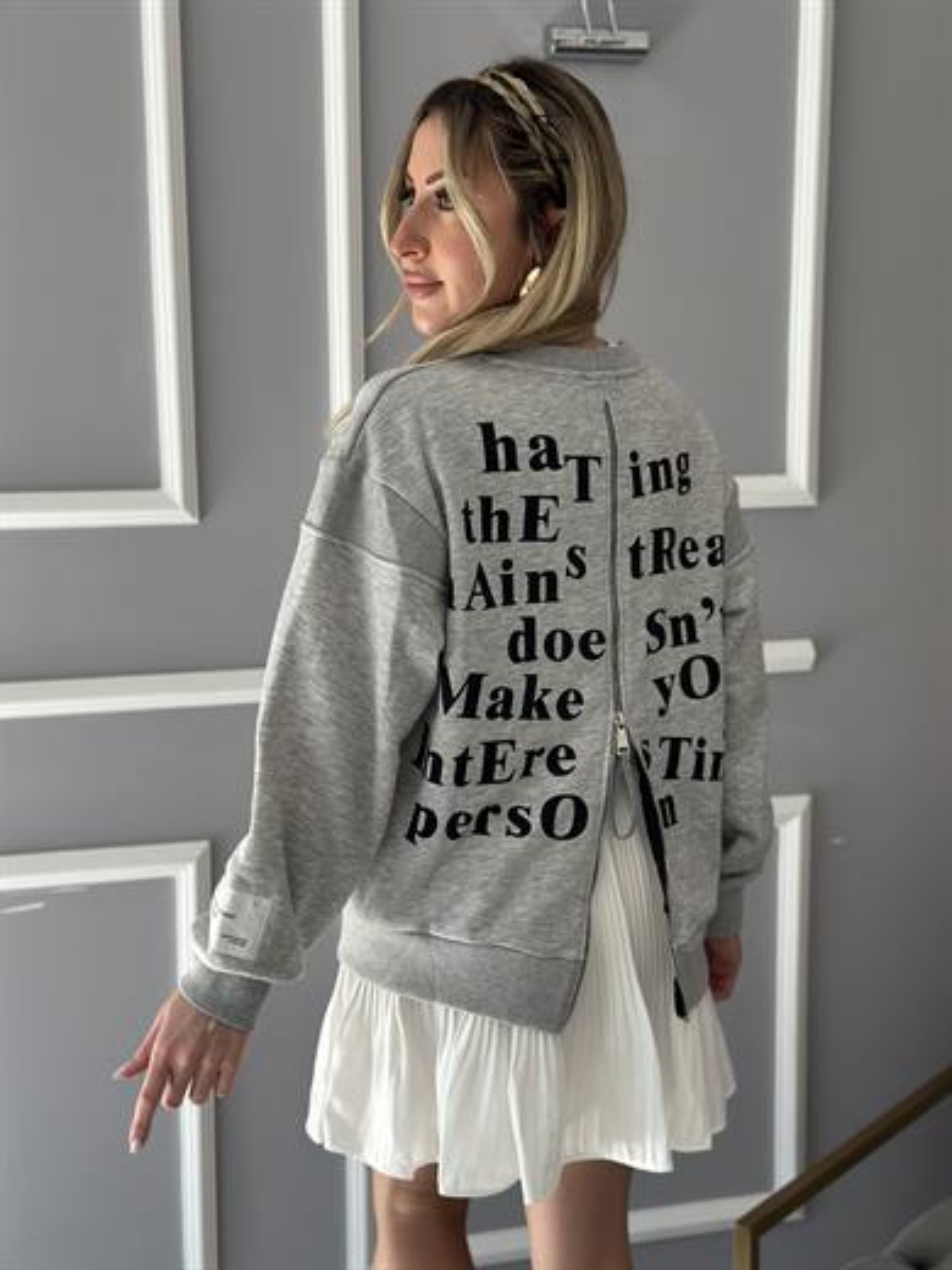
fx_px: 1760
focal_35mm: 48
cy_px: 635
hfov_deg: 30.3
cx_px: 476
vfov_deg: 39.7
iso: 80
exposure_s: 1/205
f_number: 1.78
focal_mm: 6.86
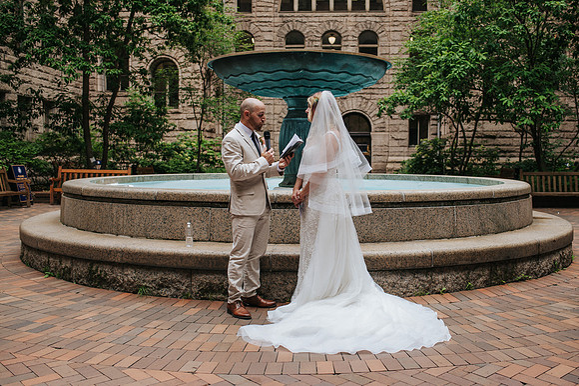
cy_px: 210
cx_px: 314
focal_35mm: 40
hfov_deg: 48.7
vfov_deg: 33.6
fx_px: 638
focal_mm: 35
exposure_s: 1/400
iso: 220
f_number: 3.2
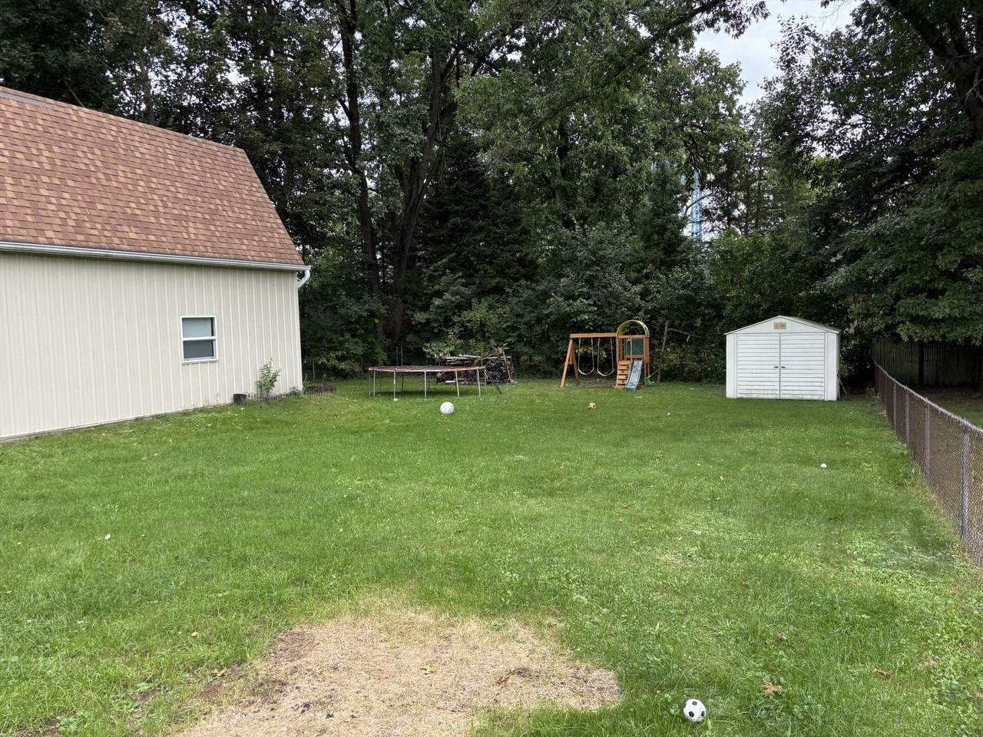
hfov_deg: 67.3
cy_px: 368
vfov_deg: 53.1
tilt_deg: -4.1
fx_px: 738
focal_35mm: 26
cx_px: 492
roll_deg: +1.4
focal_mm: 5.96
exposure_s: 1/544
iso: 50
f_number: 1.6
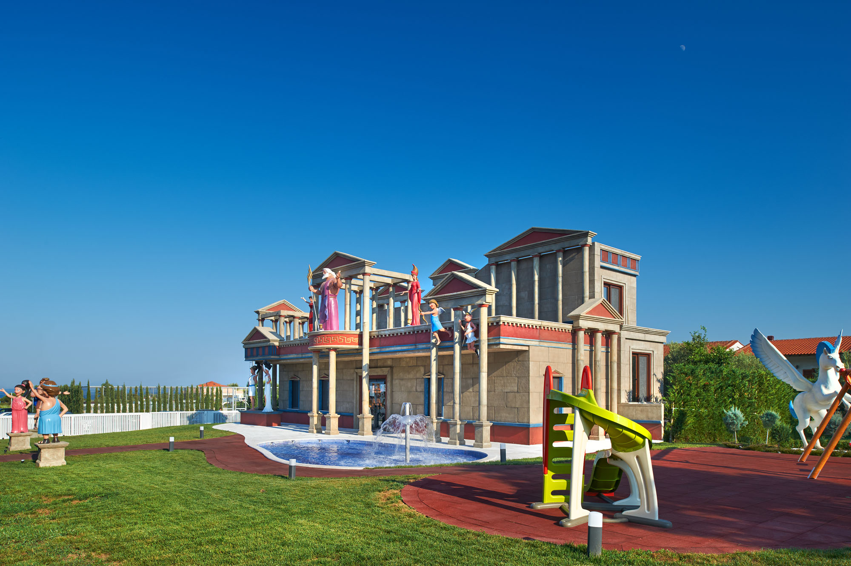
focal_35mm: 24
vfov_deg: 53.1
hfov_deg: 73.8
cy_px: 283
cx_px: 426
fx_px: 567
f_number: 10
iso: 100
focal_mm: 24
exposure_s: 1/60
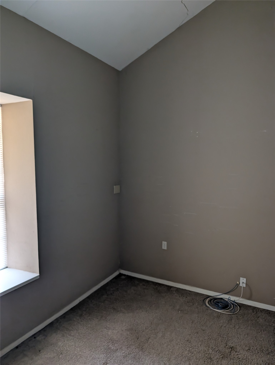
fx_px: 254
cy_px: 182
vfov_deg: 71.5
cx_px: 138
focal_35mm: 24
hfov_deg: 57.0
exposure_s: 1/97.5
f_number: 1.68
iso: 886
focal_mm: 6.9
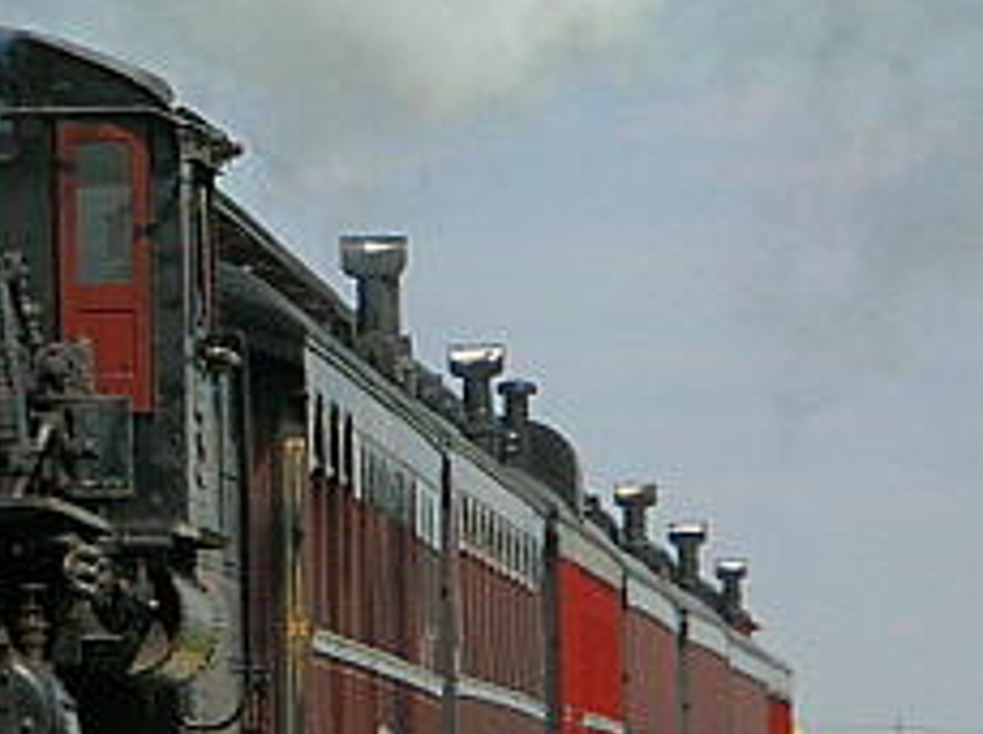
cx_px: -554
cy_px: 343
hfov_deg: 2.9
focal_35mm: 686
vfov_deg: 2.2
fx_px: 19450
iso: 50
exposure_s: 1/661
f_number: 4
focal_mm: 32.4
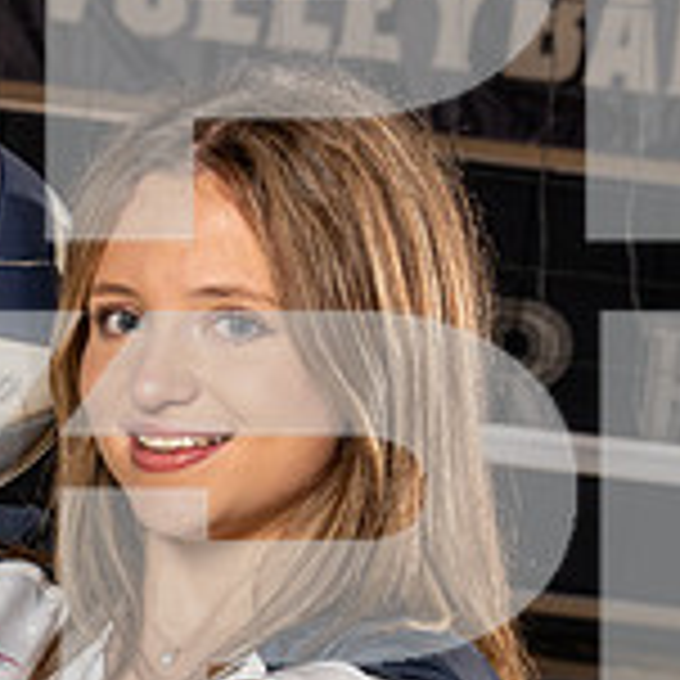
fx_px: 5067
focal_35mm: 228
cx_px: -27
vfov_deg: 7.7
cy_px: 552
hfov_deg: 7.6
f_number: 11
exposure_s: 1/250
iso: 640
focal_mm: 70
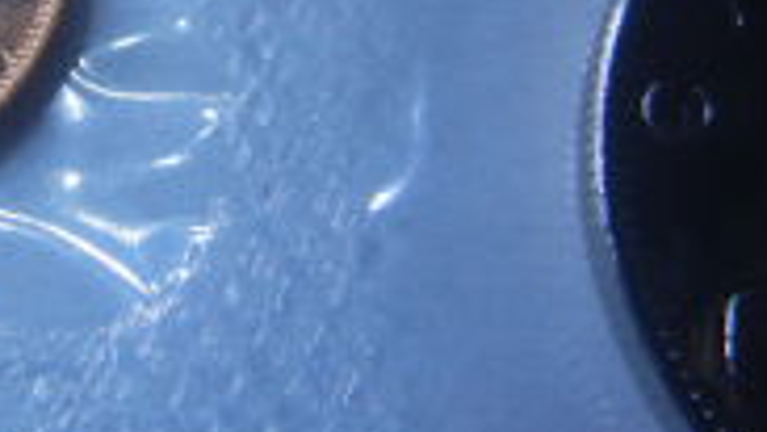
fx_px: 1363
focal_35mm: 67
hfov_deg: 30.0
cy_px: 44
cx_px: 65
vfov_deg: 17.7
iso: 160
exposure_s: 1/610
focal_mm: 5.4
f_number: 3.5
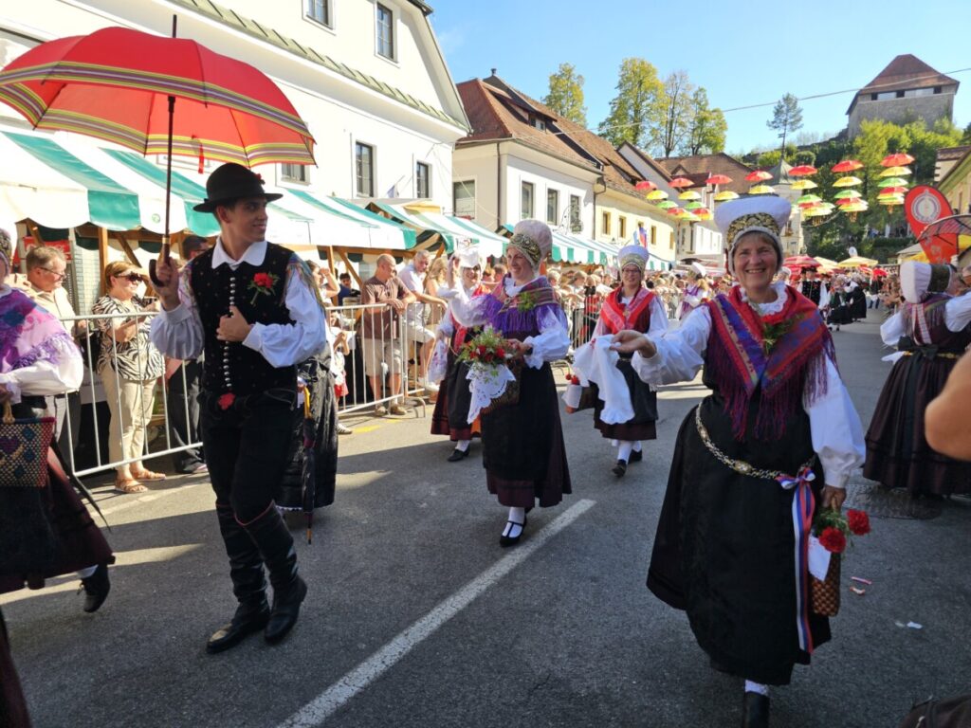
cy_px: 364
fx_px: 645
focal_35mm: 23
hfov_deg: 73.9
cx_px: 486
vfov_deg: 58.9
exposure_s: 1/237
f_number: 1.7
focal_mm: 6.3
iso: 10
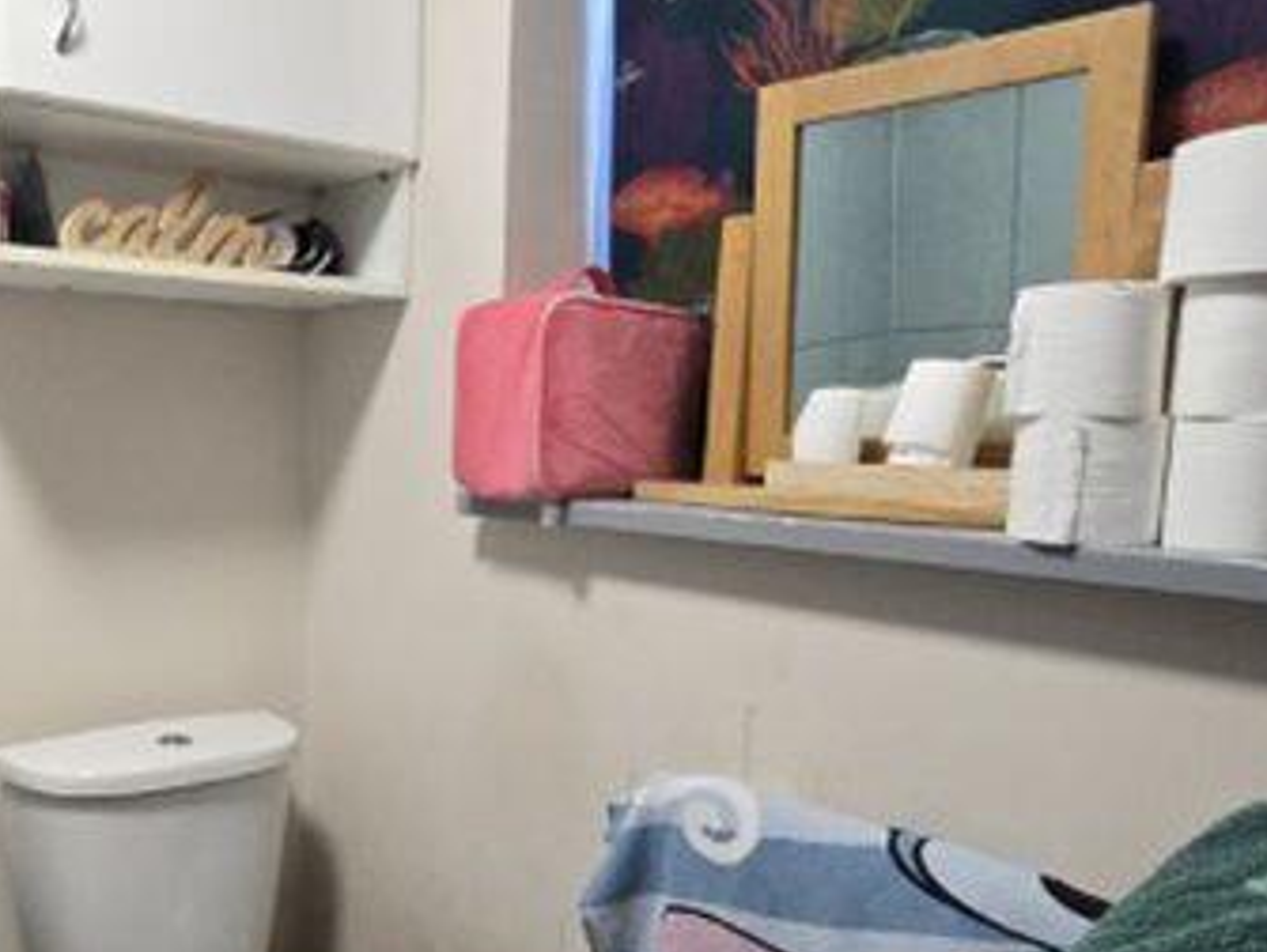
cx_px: 344
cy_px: 616
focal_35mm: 31
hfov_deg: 55.9
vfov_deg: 45.0
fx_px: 1136
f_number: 2.2
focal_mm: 2.2
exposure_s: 1/50
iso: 200
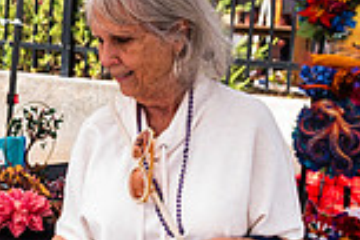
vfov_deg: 15.0
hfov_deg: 21.7
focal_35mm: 91
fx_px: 910
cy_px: 149
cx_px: 9
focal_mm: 24
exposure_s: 1/200
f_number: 5
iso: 250
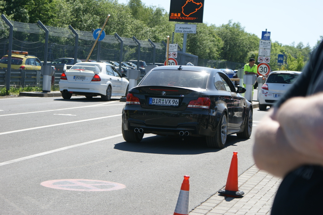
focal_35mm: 105
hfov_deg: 19.5
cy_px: 108
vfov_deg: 13.0
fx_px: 941
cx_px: 162
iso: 100
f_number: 6.3
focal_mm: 70
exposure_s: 1/250
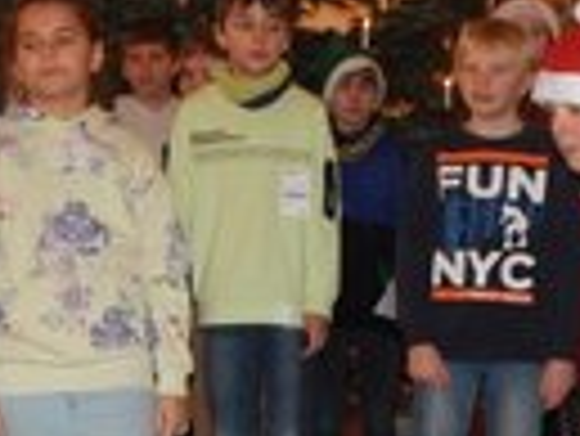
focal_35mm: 118
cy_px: 184
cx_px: 270
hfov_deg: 16.7
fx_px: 1979
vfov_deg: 12.6
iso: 320
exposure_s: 1/30
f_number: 3.4
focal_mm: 6.8
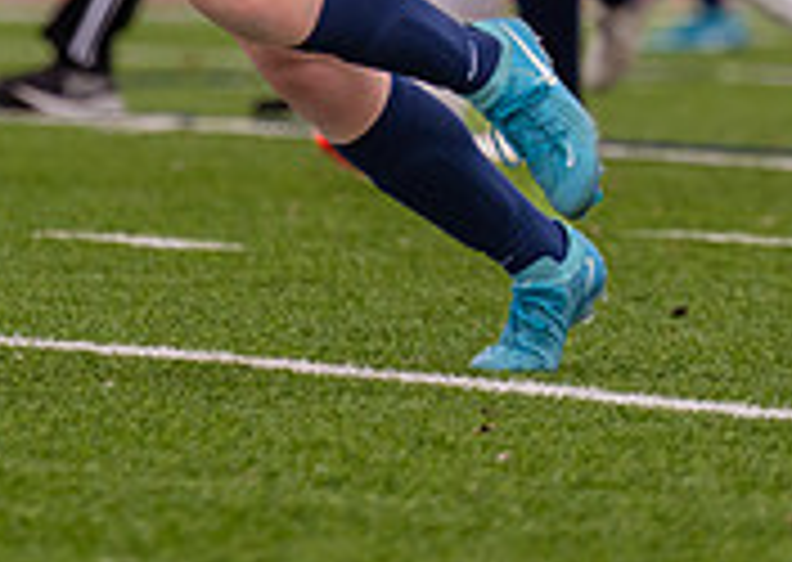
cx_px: 245
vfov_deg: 1.6
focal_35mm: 918
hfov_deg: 2.2
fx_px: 20609
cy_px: -351
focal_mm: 238
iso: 800
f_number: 4
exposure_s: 1/1600
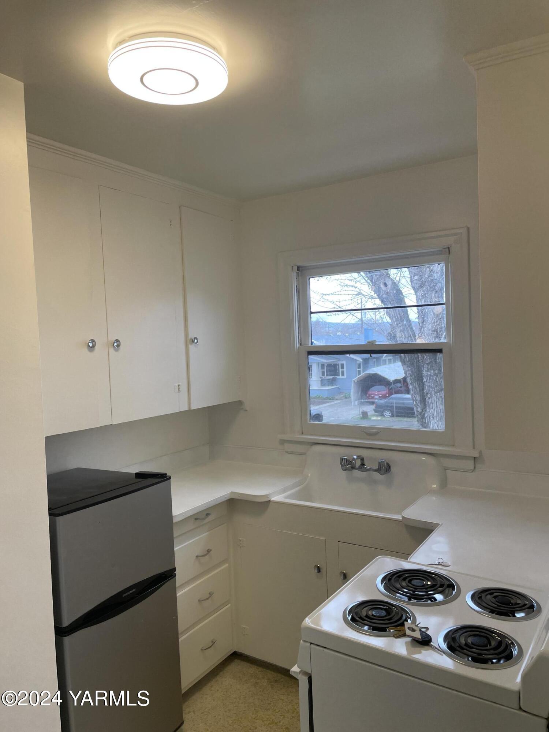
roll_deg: +2.9
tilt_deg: -1.1
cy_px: 366
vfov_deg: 67.3
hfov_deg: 53.1
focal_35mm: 26
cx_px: 274
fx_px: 550
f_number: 1.6
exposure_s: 1/120
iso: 40
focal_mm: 4.2
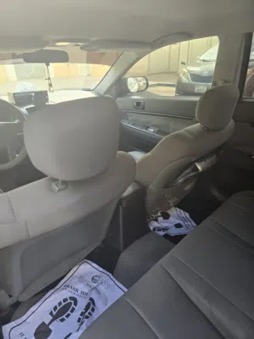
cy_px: 170
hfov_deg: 58.9
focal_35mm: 23
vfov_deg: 73.9
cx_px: 127
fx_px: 225
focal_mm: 6.3
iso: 125
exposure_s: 1/180
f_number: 1.7
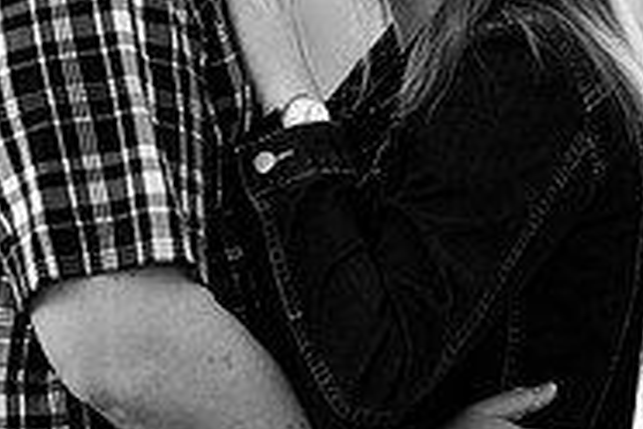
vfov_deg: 5.2
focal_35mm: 265
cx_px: 62
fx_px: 4733
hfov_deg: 7.7
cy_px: 106
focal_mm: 85
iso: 100
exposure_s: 1/1600
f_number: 1.4
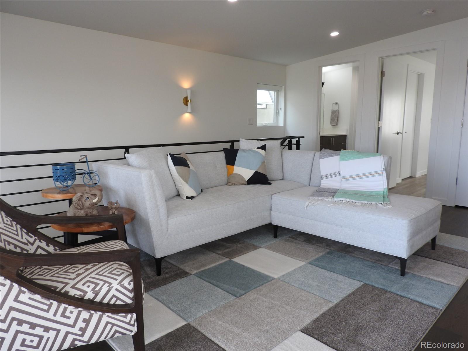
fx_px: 324
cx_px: 234
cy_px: 176
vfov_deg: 56.8
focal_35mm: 24
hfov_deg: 71.6
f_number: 3.3
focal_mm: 4.3
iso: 100
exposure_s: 1/60
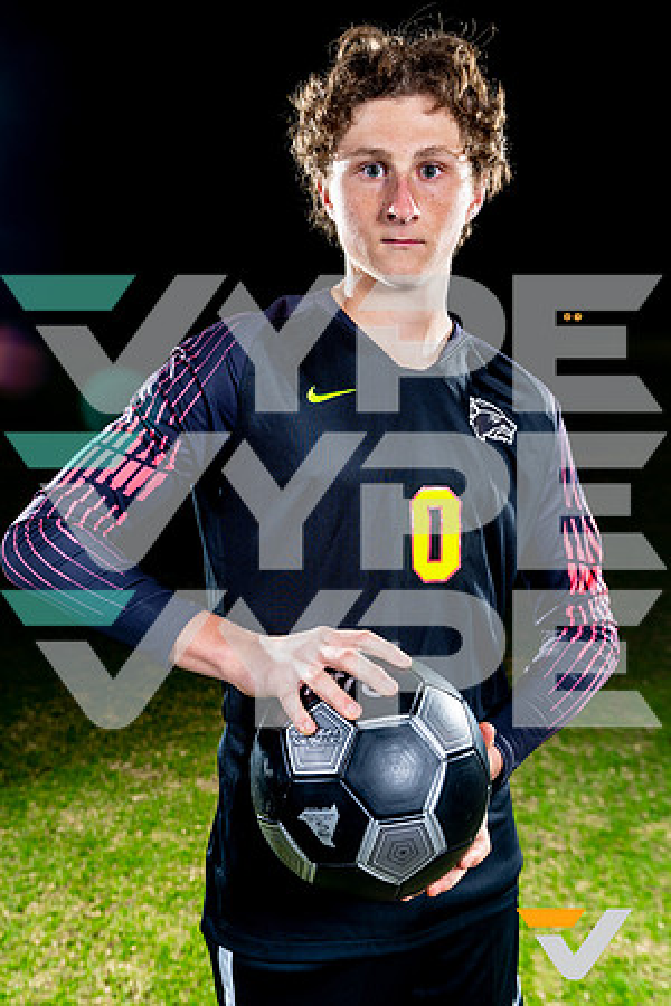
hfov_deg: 33.4
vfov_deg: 48.5
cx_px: 336
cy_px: 503
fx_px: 1118
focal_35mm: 40
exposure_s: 1/125
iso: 100
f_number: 5.6
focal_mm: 40
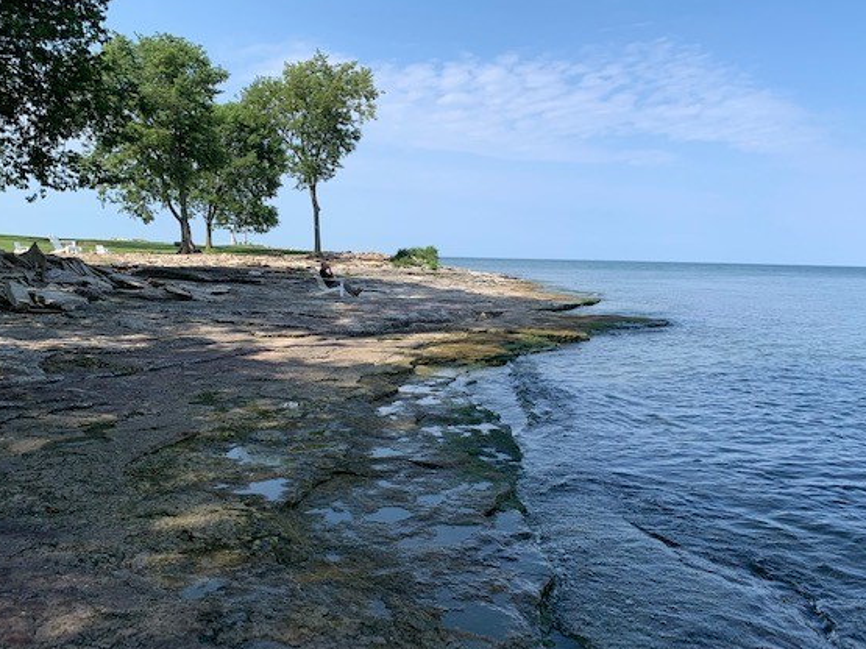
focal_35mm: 30
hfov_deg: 59.9
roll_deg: -1.1
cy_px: 307
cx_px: 457
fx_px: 750
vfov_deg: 46.8
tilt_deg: -3.0
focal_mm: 4.25
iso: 25
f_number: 1.8
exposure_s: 1/2033
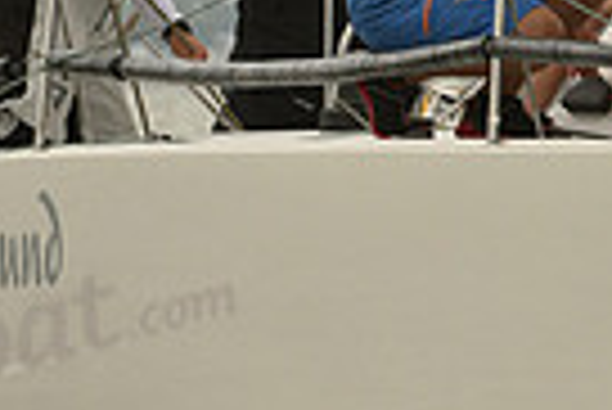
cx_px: 472
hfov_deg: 2.0
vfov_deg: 1.3
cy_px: 65
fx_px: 17392
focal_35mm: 1022
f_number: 9
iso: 400
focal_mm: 240
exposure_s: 1/800
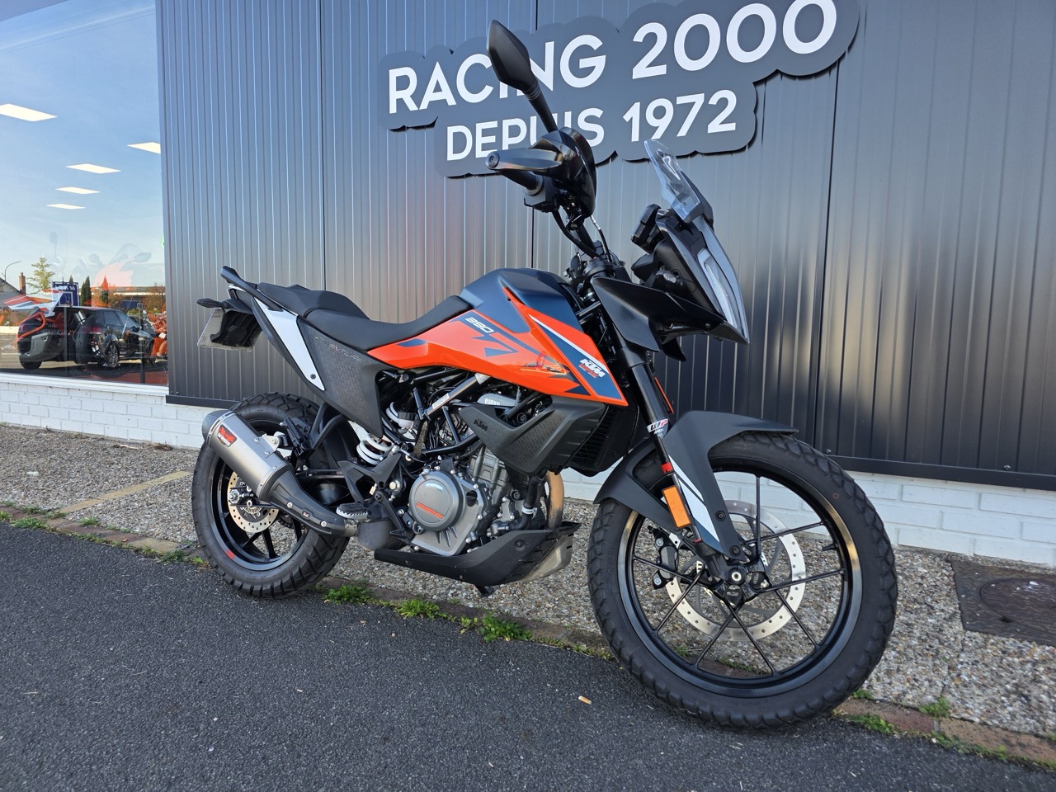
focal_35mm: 23
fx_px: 702
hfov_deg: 73.9
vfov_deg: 58.9
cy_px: 396
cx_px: 528
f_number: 1.7
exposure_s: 1/359
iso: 50
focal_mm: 6.3
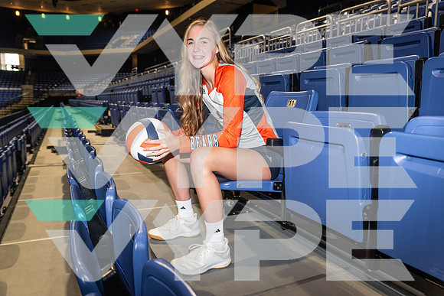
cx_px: 222
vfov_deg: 43.6
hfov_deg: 61.9
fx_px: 370
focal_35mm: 30
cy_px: 148
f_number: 3.5
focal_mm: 30
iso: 125
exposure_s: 1/125
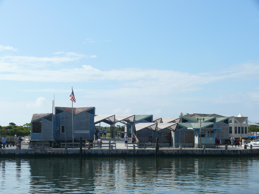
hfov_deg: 27.0
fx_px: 539
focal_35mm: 72
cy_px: 97
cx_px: 130
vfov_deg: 20.4
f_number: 6.3
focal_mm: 15.3
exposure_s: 1/400
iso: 100
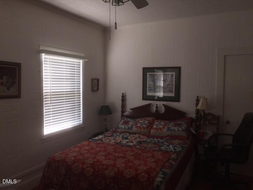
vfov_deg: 48.2
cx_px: 126
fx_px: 212
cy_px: 95
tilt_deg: -2.9
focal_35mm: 29
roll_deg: -0.7
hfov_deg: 61.7
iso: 25
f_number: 2.2
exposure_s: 1/59
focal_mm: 4.15
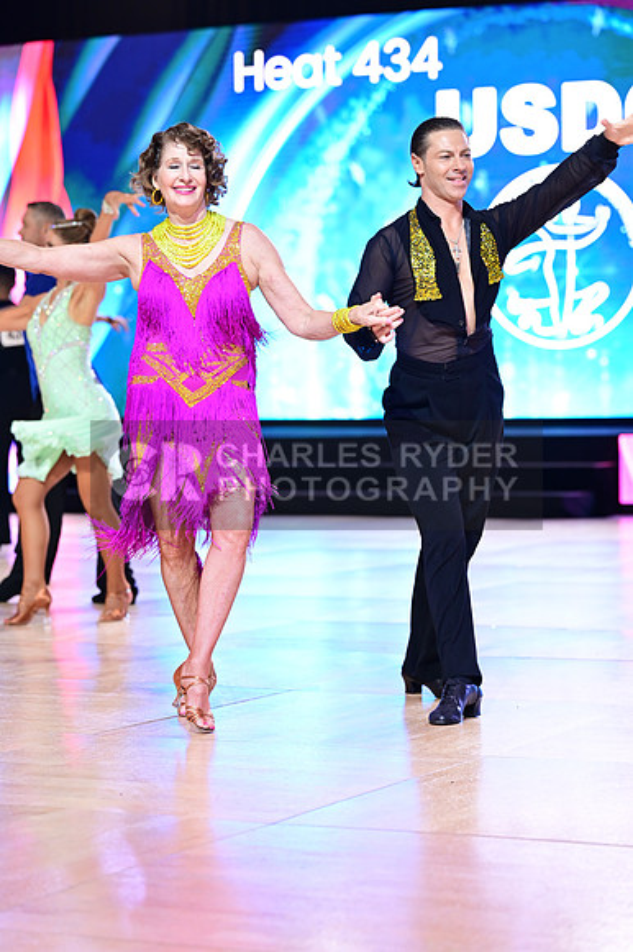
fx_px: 2588
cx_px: 316
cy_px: 476
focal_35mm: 98
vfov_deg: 20.8
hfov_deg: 13.9
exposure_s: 1/250
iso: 1600
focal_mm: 98
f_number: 3.5
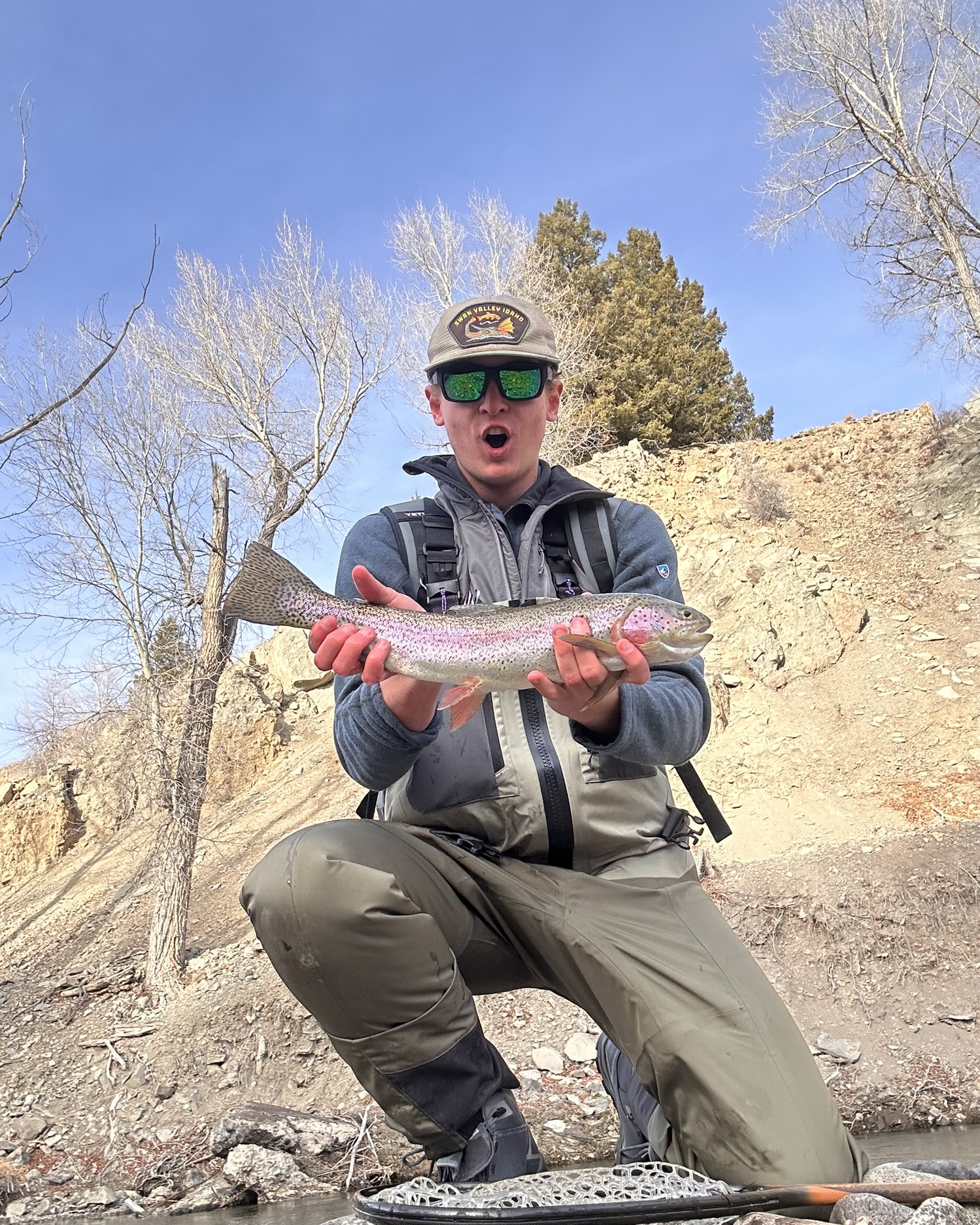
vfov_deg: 55.6
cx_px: 482
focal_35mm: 32
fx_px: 1160
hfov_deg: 45.8
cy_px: 645
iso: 25
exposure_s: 1/365
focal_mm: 2.69
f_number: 1.9
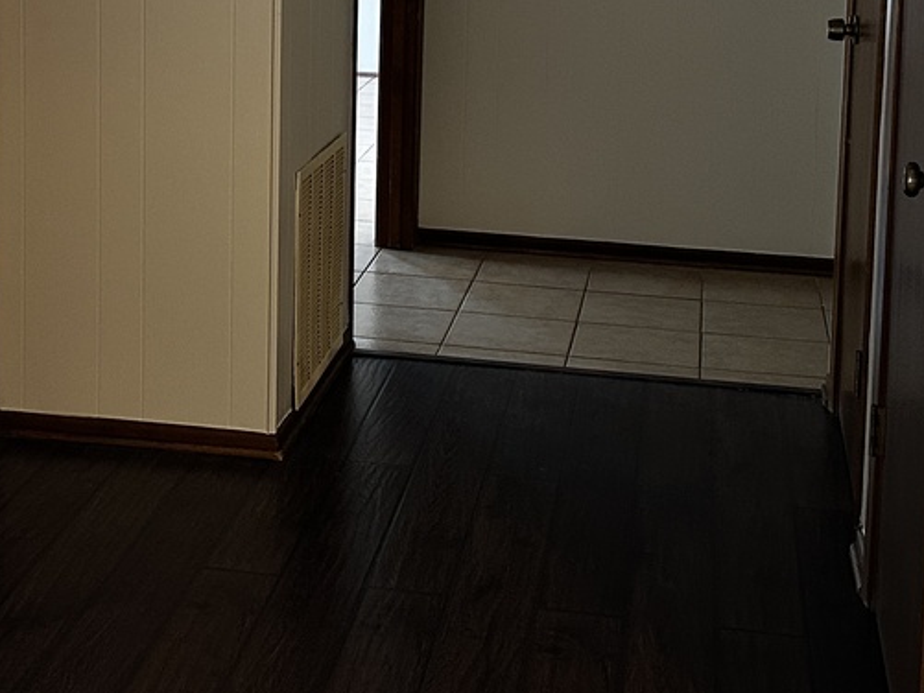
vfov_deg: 20.6
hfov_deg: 27.8
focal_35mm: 69
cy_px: 6
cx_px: 251
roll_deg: -1.1
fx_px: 1842
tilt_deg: -5.3
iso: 320
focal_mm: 6.86
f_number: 1.78
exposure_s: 1/60
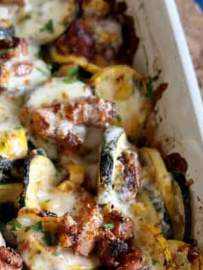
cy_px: 302
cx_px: -7
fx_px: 914
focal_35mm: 117
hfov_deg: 12.5
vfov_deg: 16.3
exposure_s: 1/60
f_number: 1.8
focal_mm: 6.8
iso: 125
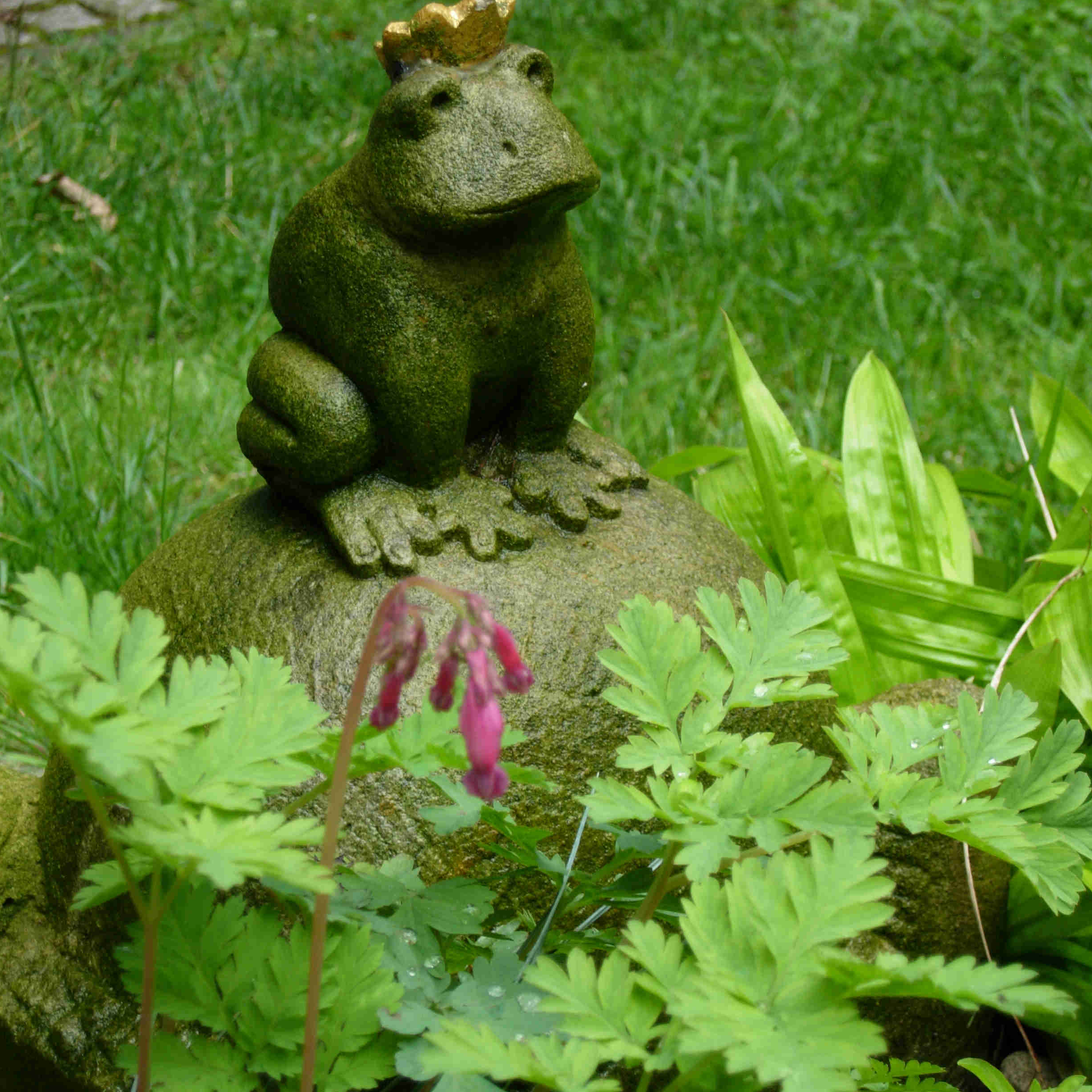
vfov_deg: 16.6
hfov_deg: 16.6
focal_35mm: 105
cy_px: 571
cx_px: 546
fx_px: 3747
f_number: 4.8
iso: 50
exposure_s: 1/57
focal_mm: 18.6
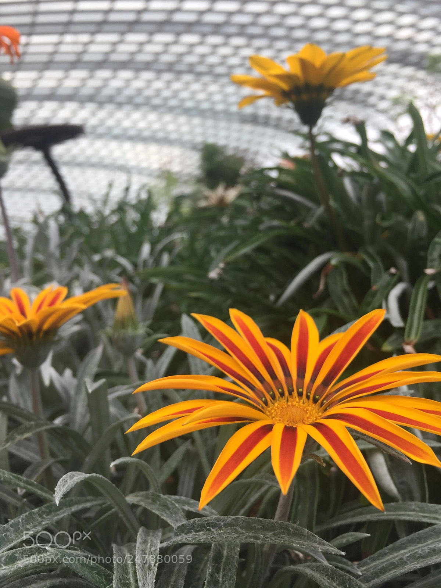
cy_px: 294
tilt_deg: +4.1
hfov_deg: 48.2
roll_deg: +1.9
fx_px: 493
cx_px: 220
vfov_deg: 61.7
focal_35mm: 29
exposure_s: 1/265
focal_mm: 4.15
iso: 32
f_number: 2.2
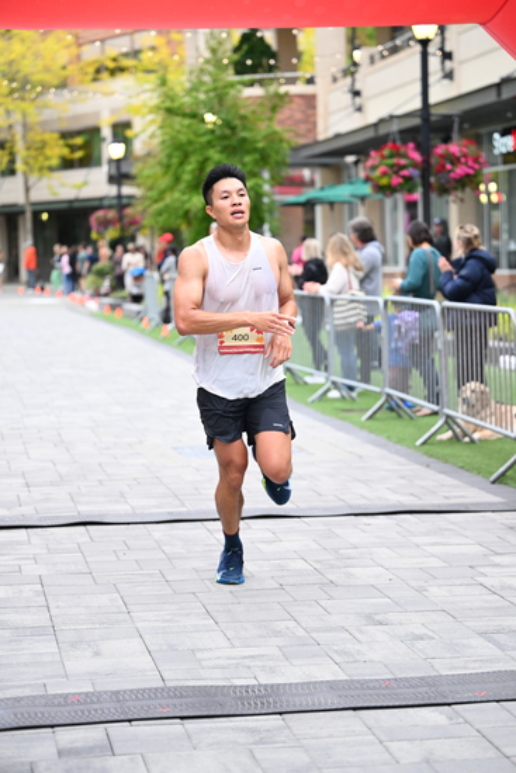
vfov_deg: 23.9
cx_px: 258
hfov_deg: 16.1
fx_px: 1826
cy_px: 386
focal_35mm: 85
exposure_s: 1/800
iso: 1600
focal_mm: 85
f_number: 2.8
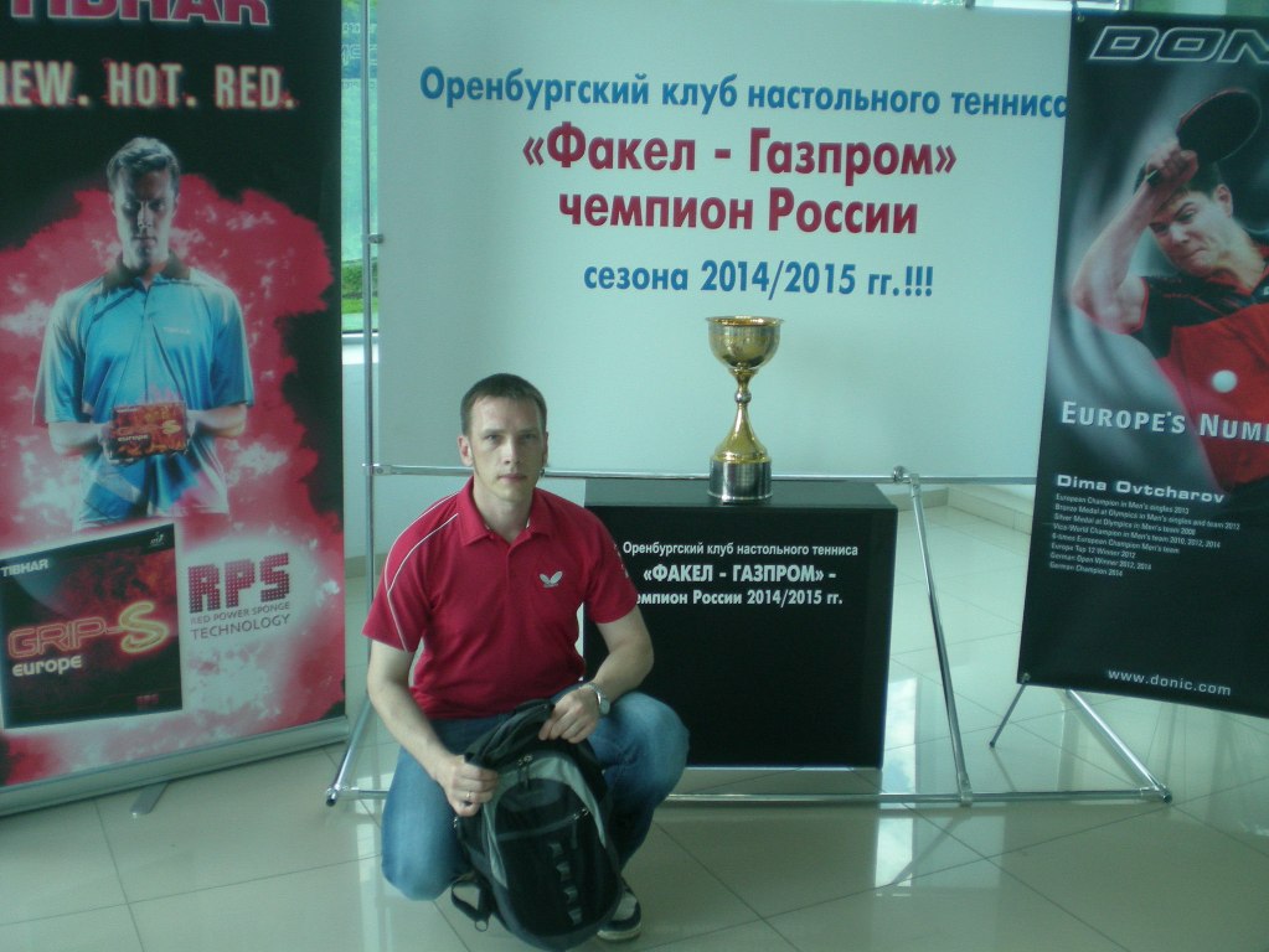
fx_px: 1394
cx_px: 634
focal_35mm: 38
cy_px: 476
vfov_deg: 37.7
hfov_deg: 49.0
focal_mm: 6.3
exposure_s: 1/60
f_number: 3.1
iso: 121
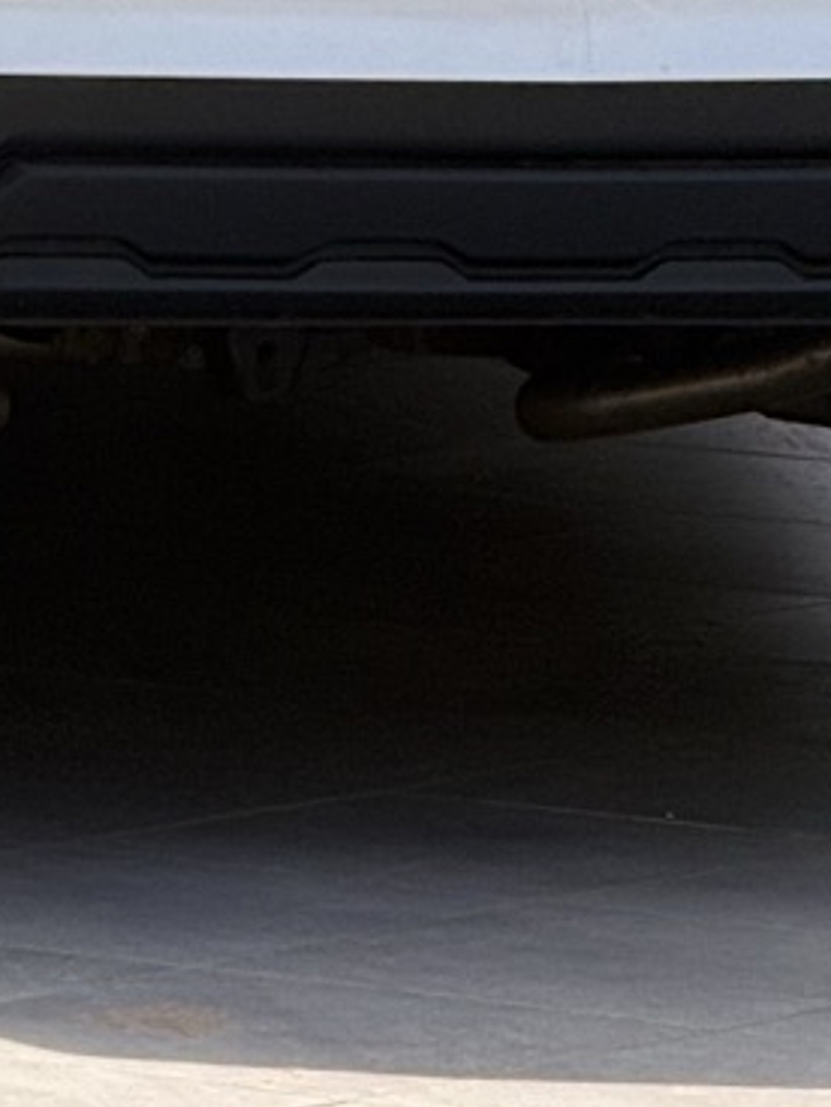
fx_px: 16708
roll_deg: -1.5
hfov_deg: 2.8
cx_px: -39
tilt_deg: +0.8
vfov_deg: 3.8
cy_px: -1200
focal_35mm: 522
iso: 64
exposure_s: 1/1368
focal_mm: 15.66
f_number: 2.8
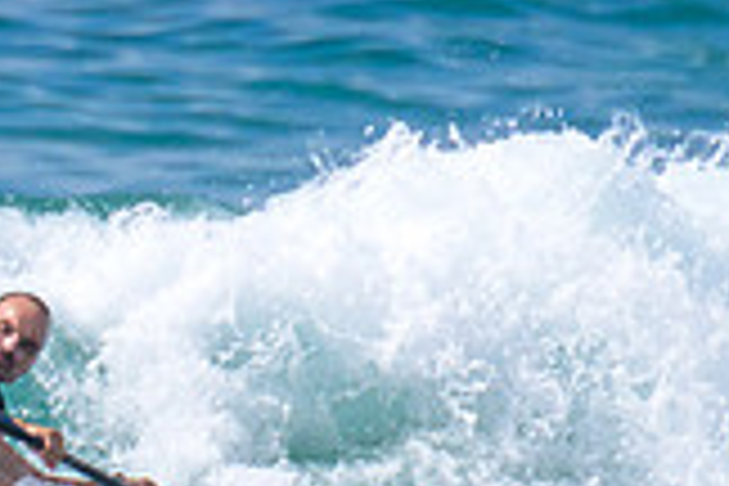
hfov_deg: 0.5
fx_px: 79232
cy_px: 419
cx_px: -363
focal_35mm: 3913
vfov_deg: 0.4
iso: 560
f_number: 11
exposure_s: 1/2000
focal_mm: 800
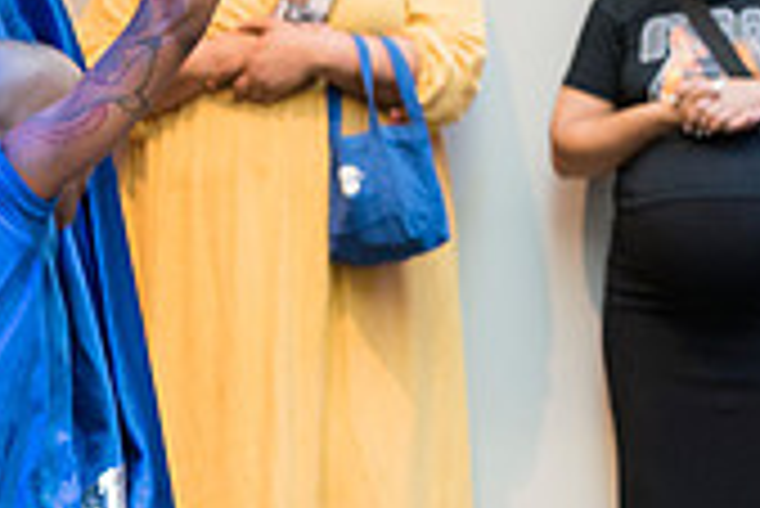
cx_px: -36
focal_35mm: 295
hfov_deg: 6.9
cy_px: 344
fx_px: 6233
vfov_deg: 4.7
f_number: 2.8
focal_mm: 86
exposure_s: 1/125
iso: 1600
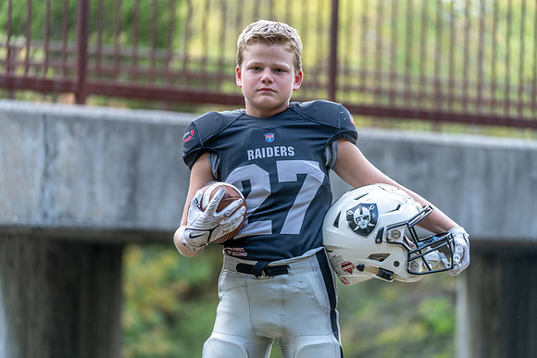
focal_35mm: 142
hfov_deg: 14.5
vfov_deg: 9.7
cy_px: 179
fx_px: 2112
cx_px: 268
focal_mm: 137
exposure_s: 1/320
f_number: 2.8
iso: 640
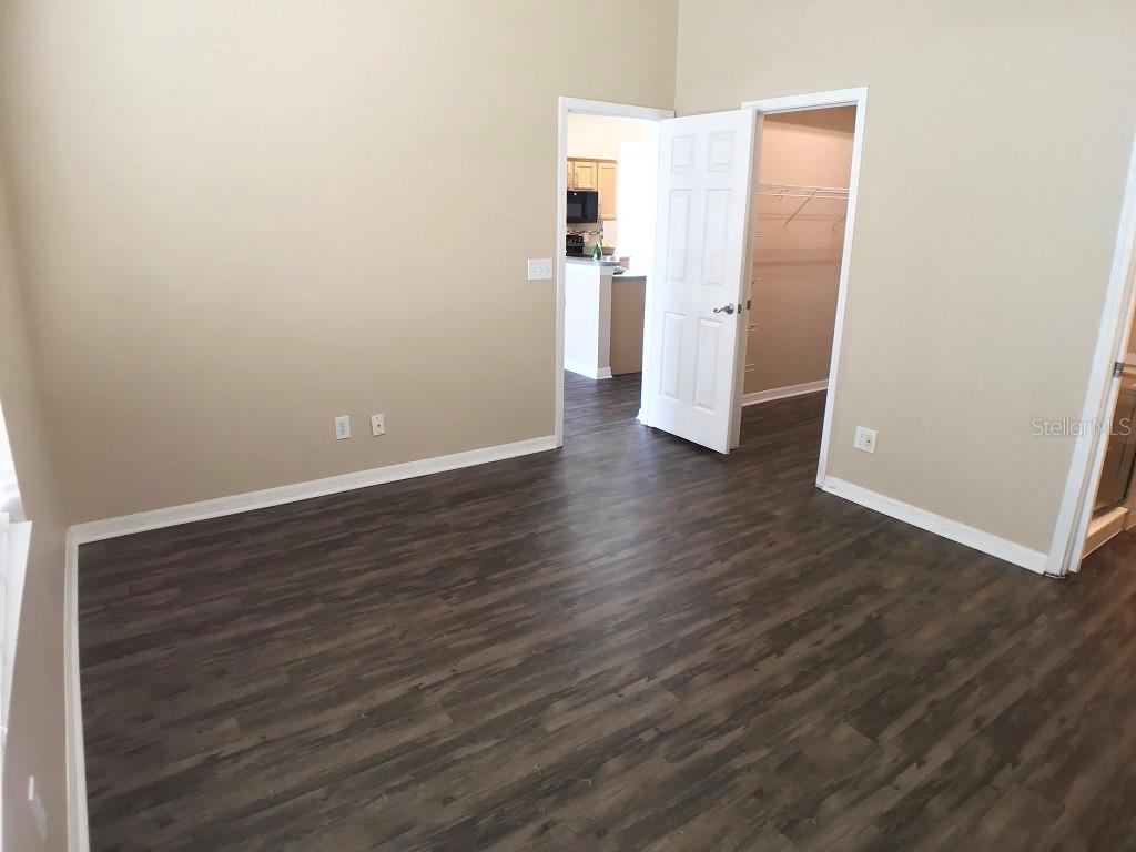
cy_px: 426
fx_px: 1017
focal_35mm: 31
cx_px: 568
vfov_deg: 45.4
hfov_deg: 58.4
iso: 64
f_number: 2.4
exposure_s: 1/30
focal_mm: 3.3
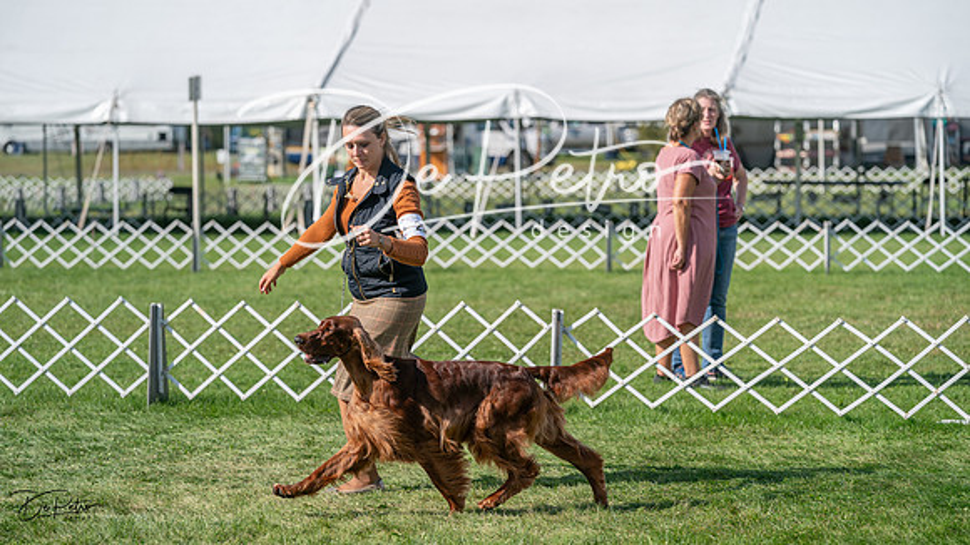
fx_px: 3394
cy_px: 272
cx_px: 485
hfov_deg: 16.3
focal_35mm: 132
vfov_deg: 9.2
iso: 100
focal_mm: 126
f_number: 4
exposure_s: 1/1250
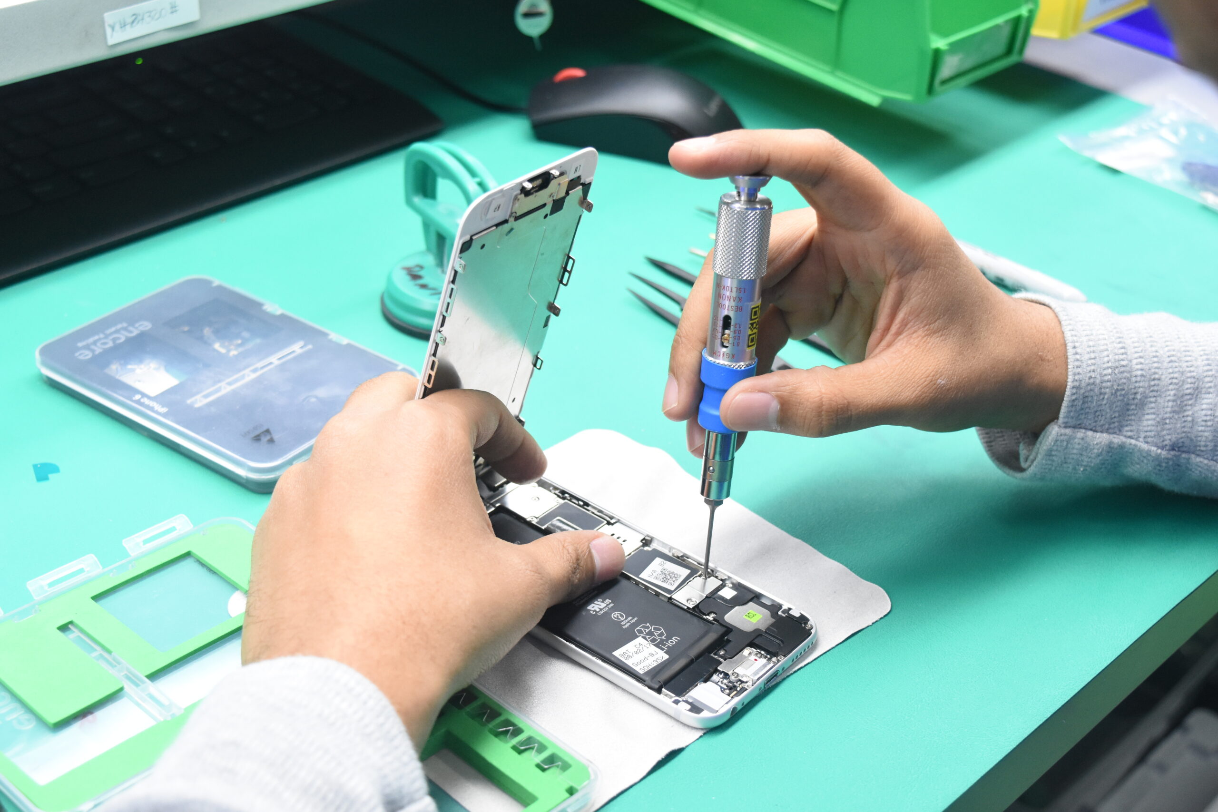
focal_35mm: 52
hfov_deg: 37.8
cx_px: 609
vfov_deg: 25.8
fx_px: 1776
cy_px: 406
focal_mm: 35
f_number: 5.6
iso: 2000
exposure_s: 1/100
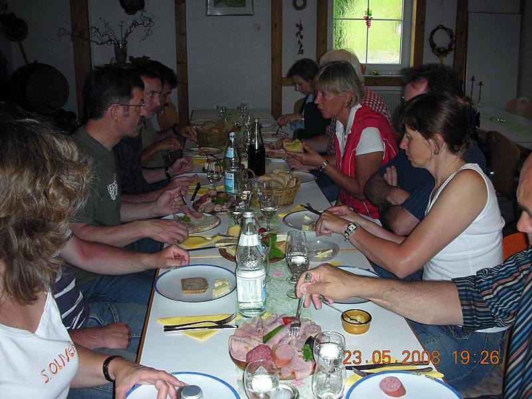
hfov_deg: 52.6
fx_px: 538
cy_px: 200
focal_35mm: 35
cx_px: 266
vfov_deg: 40.7
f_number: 3
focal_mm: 5.8
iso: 102
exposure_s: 1/60.1
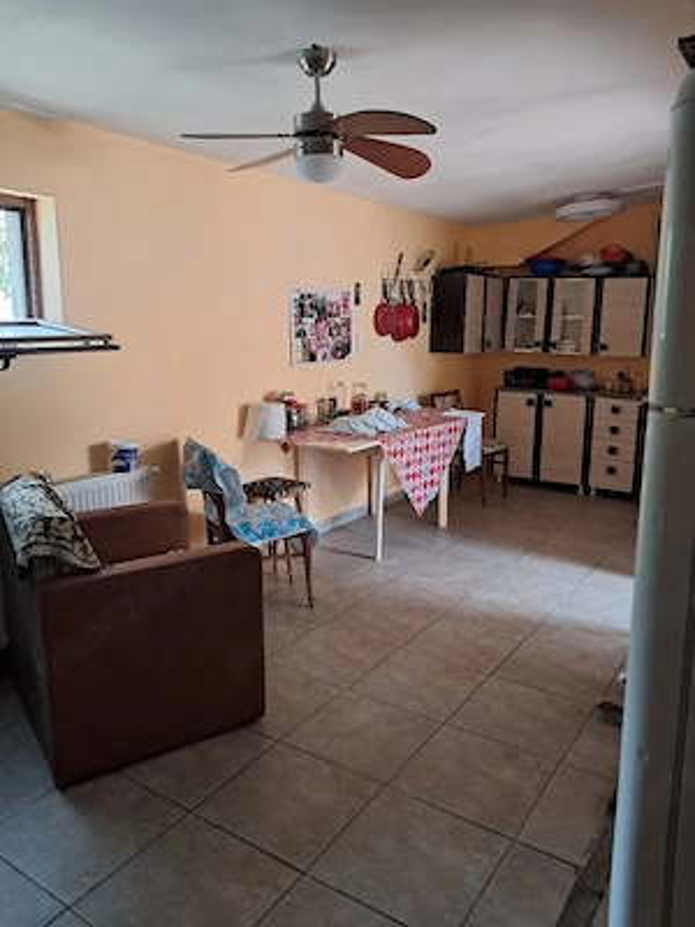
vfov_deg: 65.3
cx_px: 348
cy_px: 464
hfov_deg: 51.4
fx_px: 723
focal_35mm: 27
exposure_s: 1/50
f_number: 1.8
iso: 400
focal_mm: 4
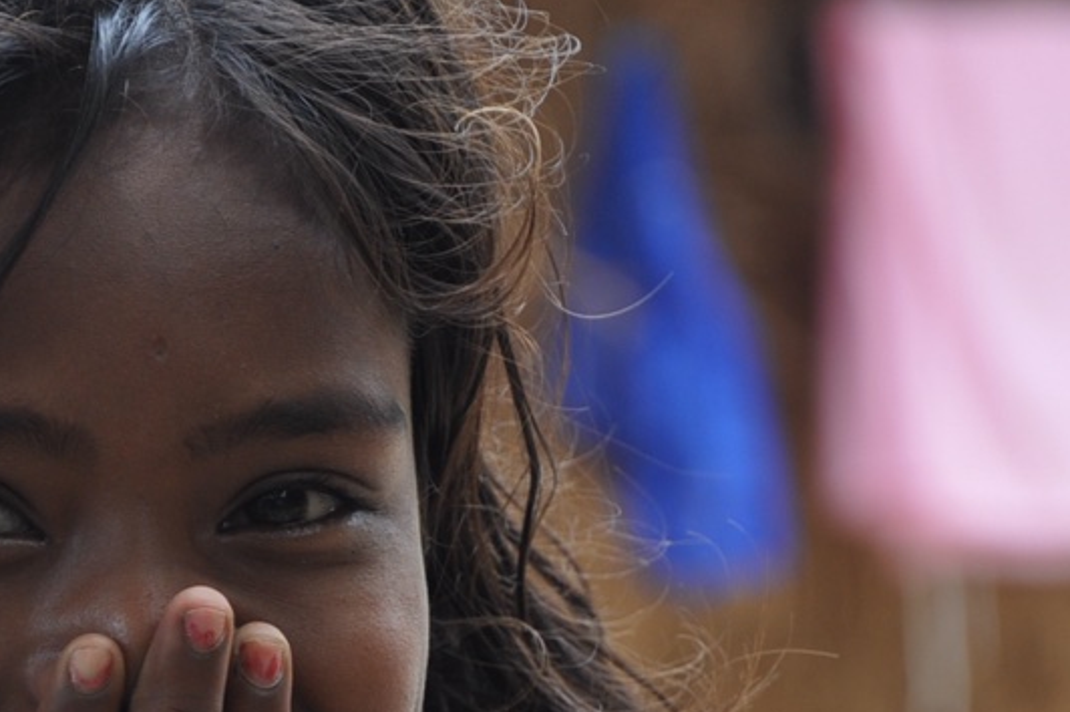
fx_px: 12306
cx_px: 263
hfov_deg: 5.0
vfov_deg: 3.3
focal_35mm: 414
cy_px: 758
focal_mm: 105
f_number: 5.6
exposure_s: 1/160
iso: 200
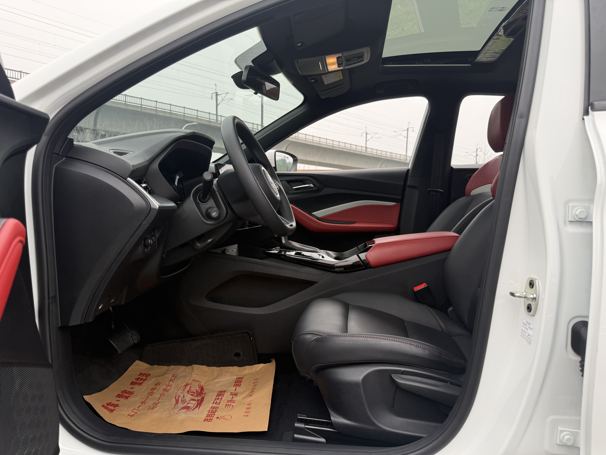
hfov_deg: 71.6
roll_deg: -1.1
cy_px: 228
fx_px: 420
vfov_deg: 56.8
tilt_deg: -3.4
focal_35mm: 24
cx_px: 303
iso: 100
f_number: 1.78
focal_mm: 6.76
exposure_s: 1/660
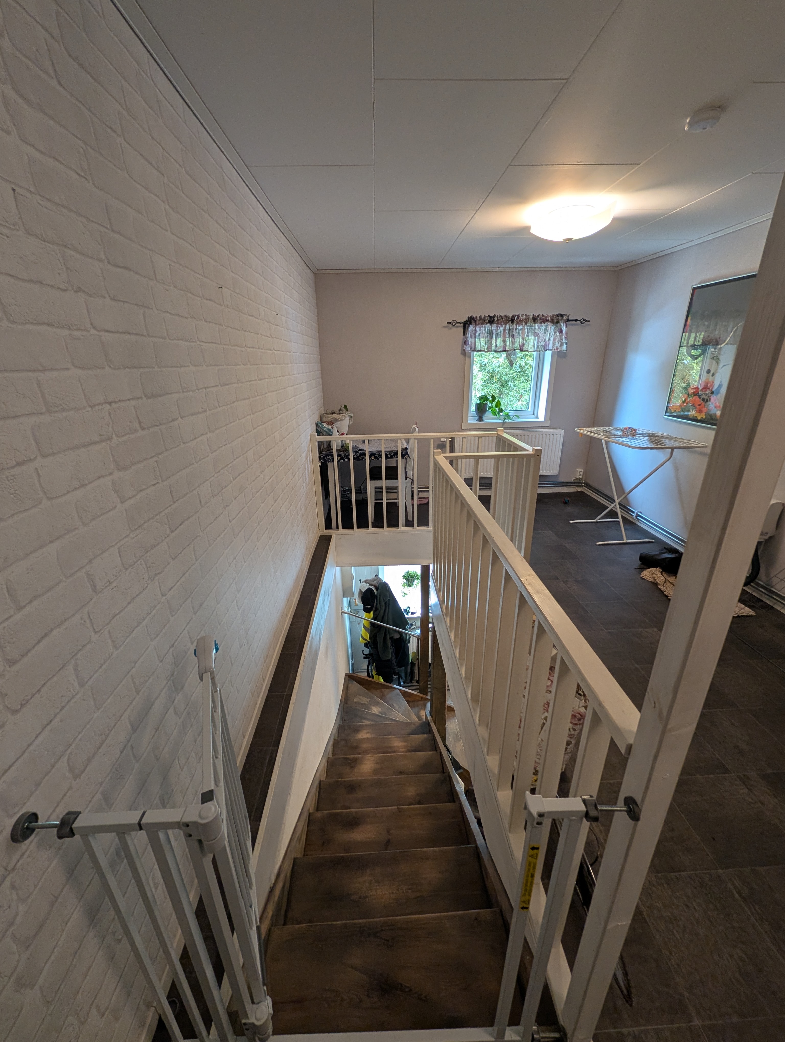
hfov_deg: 94.6
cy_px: 521
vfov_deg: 110.5
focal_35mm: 12
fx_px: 362
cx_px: 392
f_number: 1.7
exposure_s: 1/50
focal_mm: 2.02
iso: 79
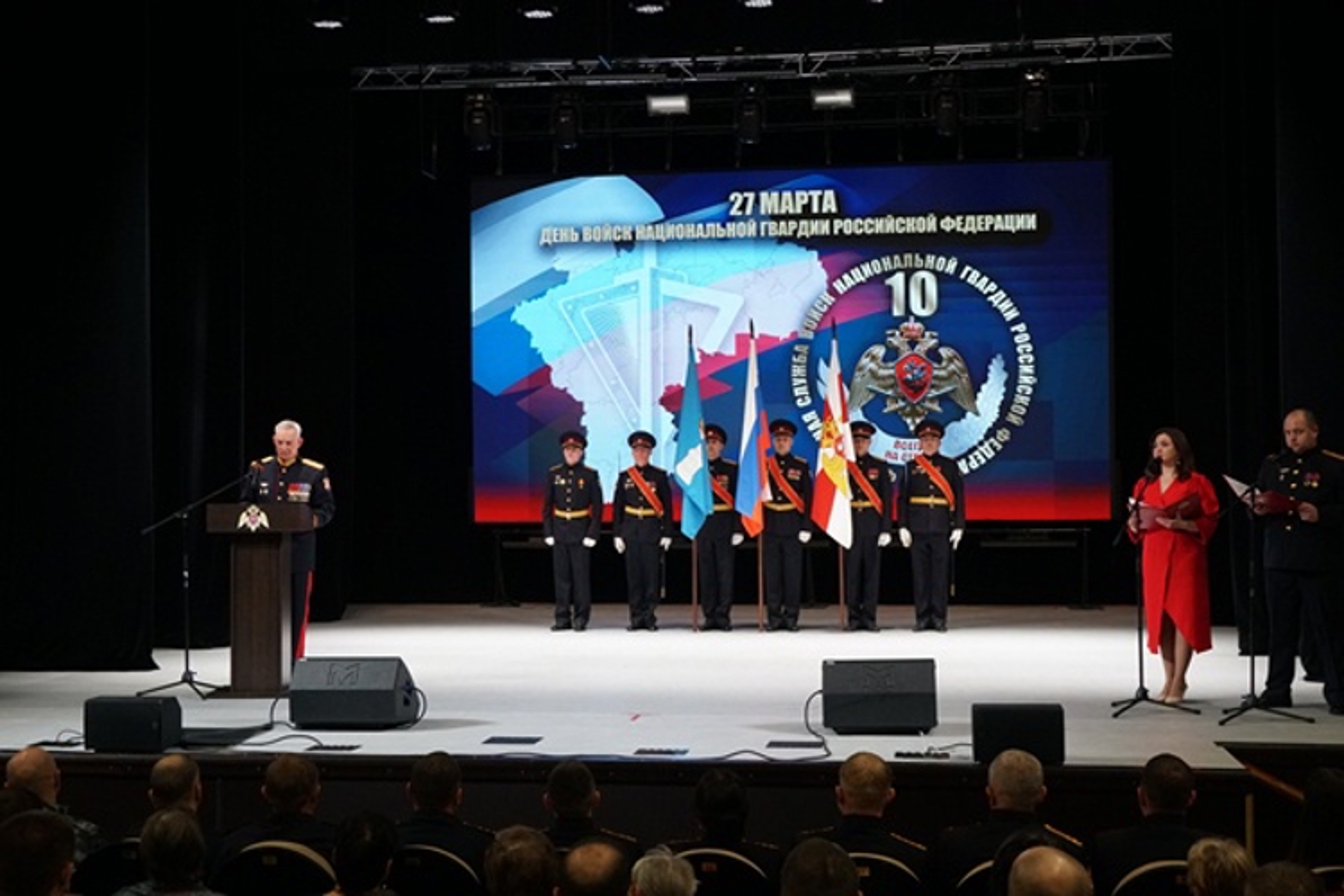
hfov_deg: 40.0
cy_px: 448
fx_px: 1848
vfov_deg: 27.3
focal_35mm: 50
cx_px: 672
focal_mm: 33
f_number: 4.5
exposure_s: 1/160
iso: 1250
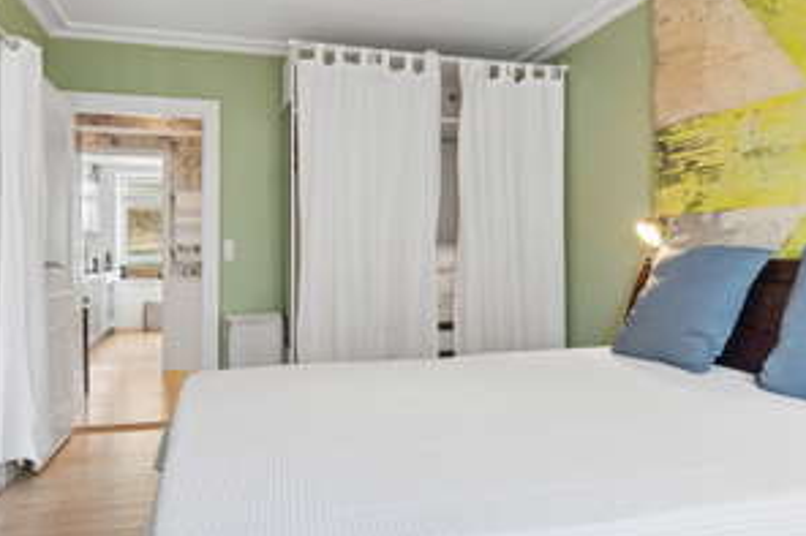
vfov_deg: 46.8
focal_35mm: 28
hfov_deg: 66.0
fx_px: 620
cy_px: 272
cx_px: 425
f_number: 9
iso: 200
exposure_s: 1/6
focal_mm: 13
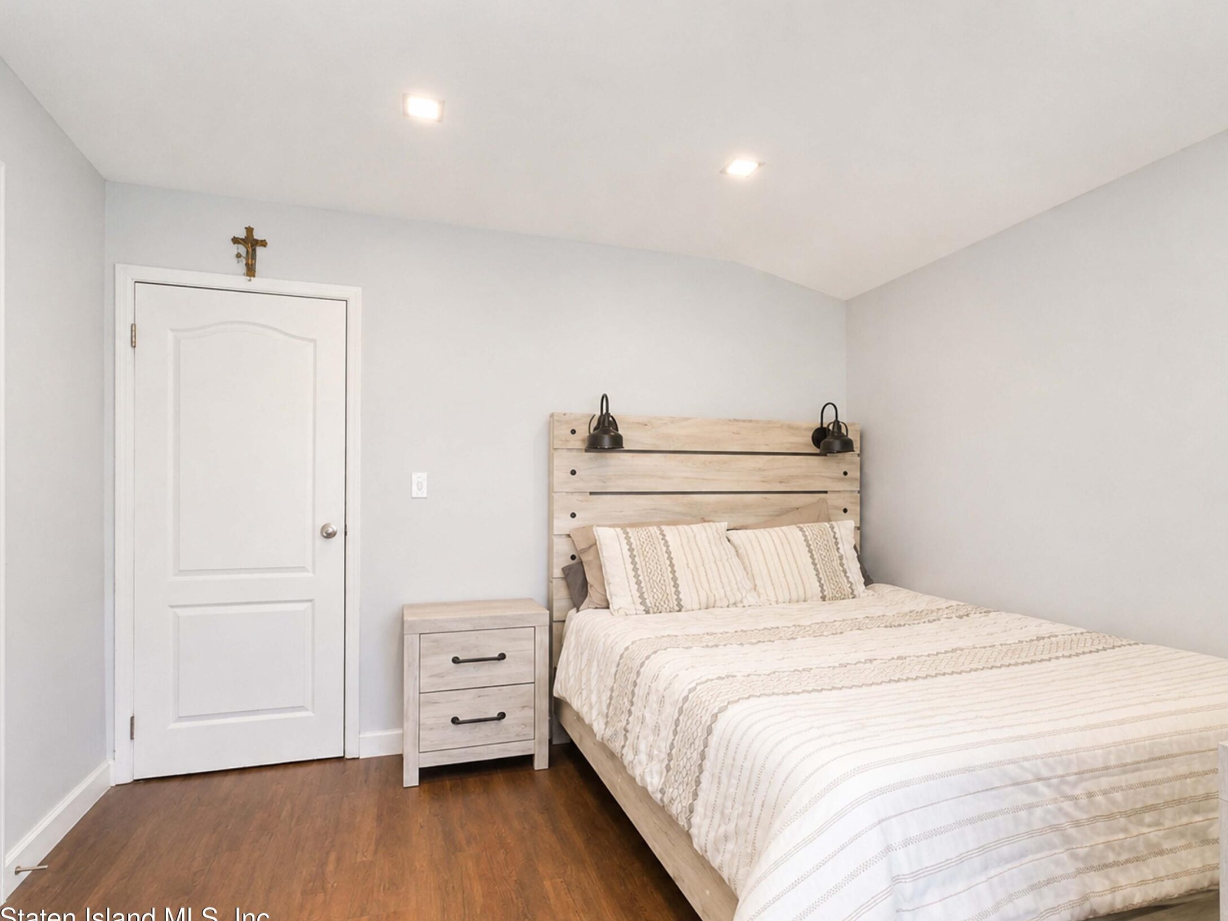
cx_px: 633
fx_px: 603
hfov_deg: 91.0
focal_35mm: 17
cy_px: 480
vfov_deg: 74.7
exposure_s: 1/60
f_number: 8
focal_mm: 10
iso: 1000
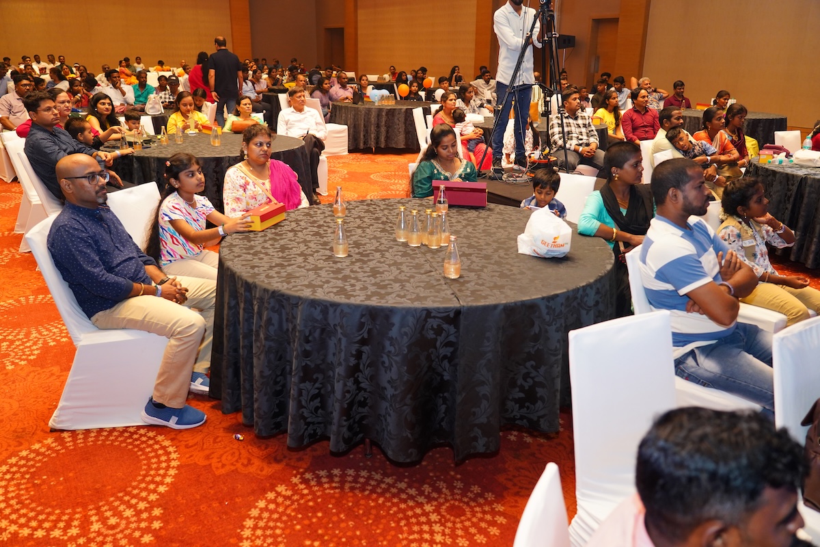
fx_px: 661
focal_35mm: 29
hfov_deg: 63.7
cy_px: 274
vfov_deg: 45.0
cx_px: 410
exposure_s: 1/200
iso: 1600
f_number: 4
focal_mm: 29
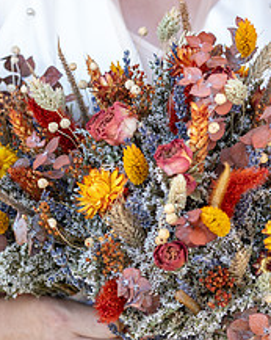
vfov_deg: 15.1
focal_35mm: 127
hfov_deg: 11.8
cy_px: 261
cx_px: 334
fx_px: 1276
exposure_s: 1/250
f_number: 4
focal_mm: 50
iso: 640
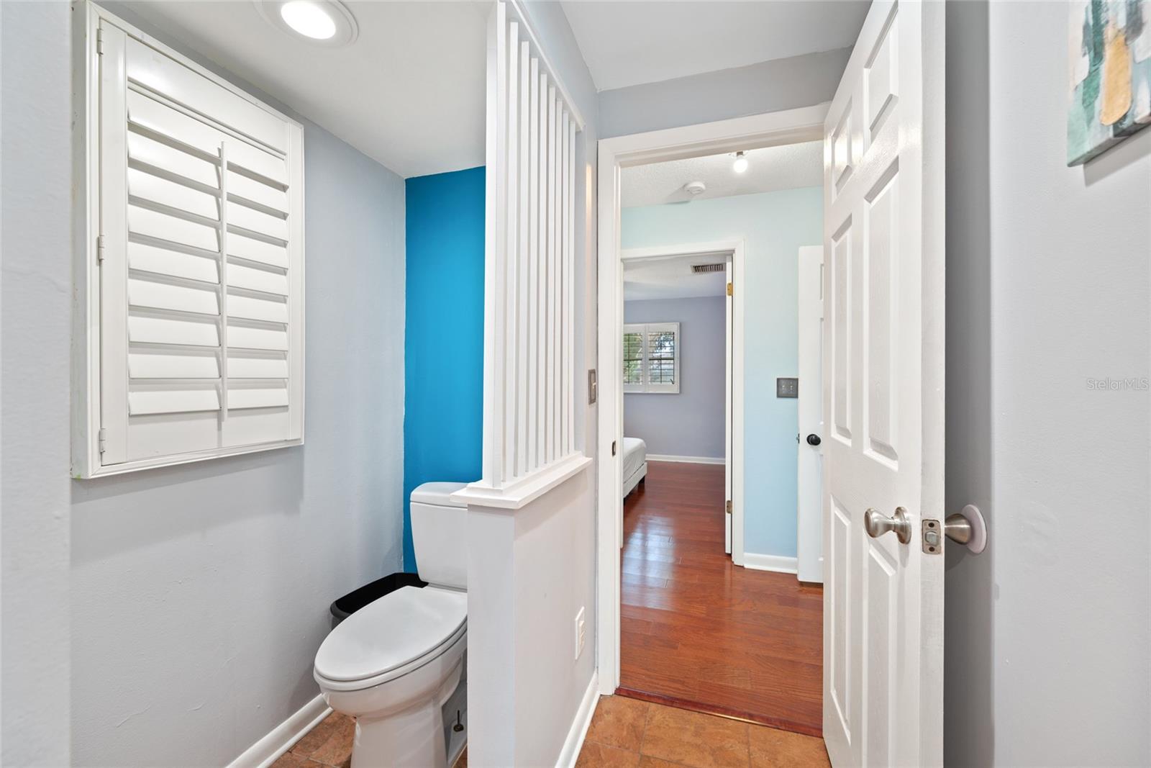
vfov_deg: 81.2
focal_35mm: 14
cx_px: 576
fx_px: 448
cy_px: 384
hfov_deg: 104.2
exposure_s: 1/2.5
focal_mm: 14
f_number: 6.3
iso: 250
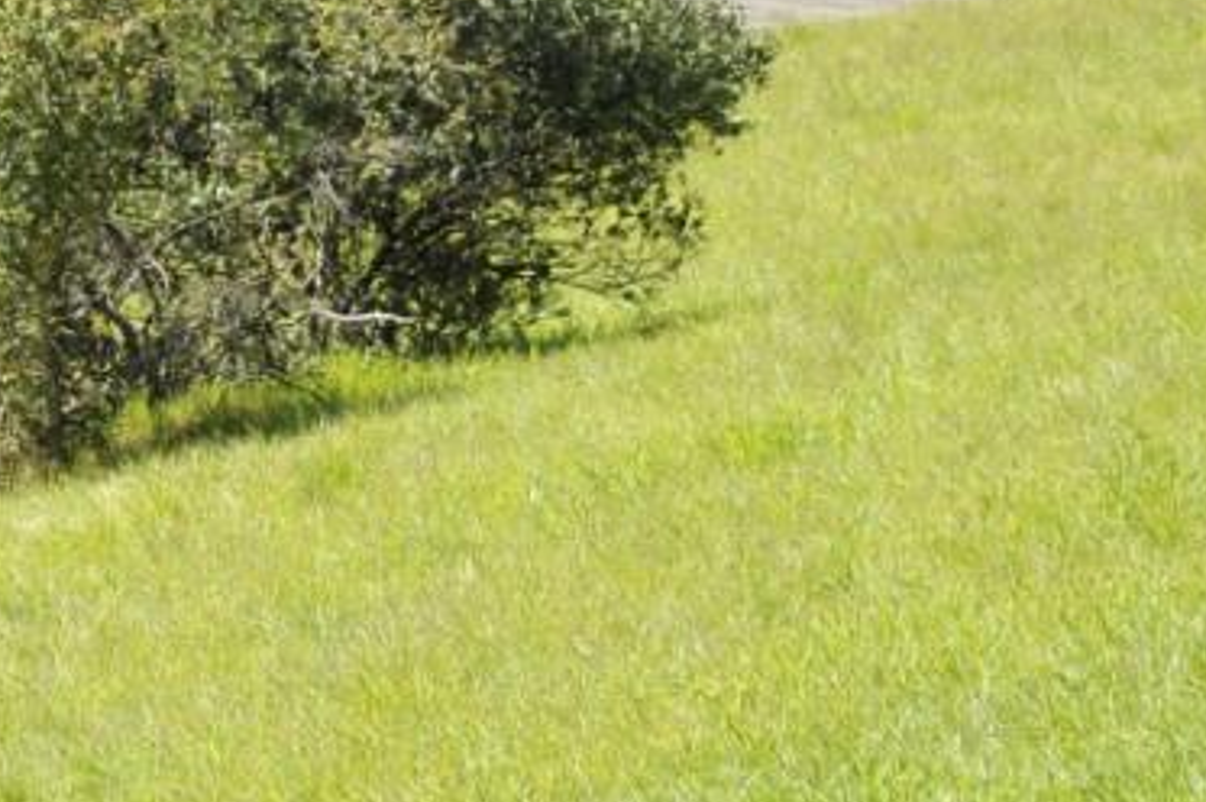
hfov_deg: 8.4
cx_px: -576
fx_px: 8066
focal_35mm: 241
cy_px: -301
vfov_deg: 5.6
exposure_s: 1/750
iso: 800
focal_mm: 60
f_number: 6.7
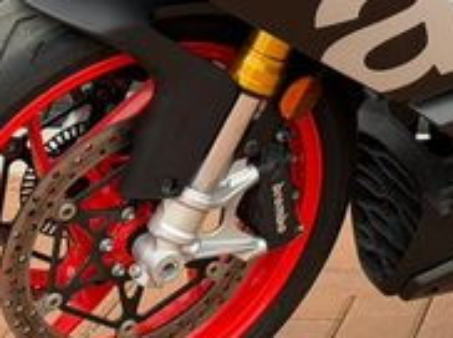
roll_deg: -0.7
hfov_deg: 11.4
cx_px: 587
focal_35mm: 169
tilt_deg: -7.7
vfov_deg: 8.7
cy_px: -20
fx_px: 2209
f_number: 1.78
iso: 80
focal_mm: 6.76
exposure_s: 1/466
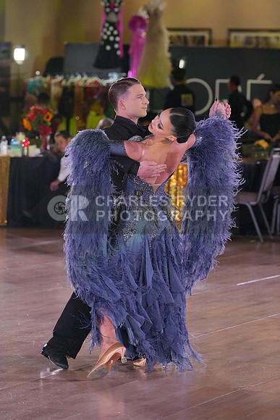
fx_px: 1900
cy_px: 210
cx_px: 140
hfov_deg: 8.4
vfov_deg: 12.6
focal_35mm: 163
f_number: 4
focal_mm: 109
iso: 1600
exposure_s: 1/500
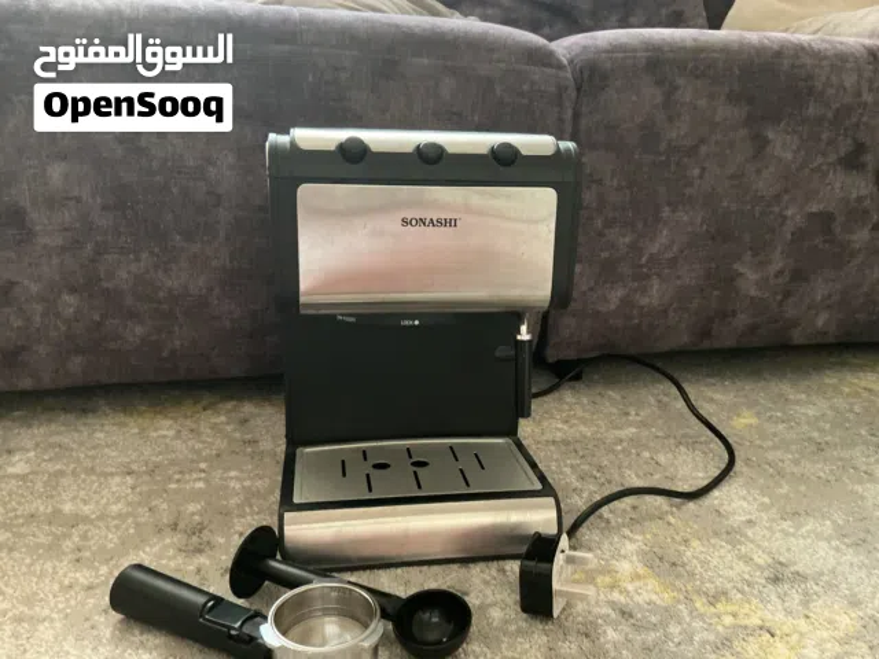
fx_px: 736
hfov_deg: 61.7
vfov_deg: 48.2
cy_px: 330
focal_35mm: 29
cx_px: 440
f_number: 1.8
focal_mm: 3
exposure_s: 1/25
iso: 400
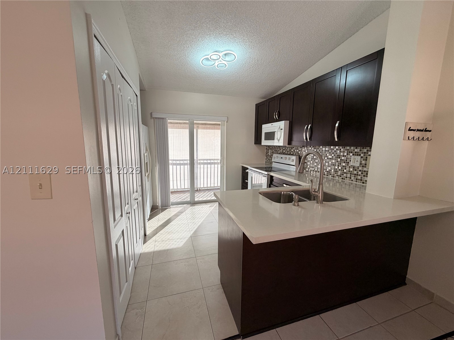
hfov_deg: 102.1
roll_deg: -0.2
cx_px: 227
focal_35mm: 14
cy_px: 170
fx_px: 184
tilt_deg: -9.4
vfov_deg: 85.7
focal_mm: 2.22
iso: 160
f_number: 2.2
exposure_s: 1/121
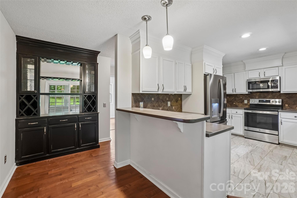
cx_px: 148
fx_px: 124
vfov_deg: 77.3
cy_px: 99
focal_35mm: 15
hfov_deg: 100.4
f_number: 8
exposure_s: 1/5
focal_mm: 10
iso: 400
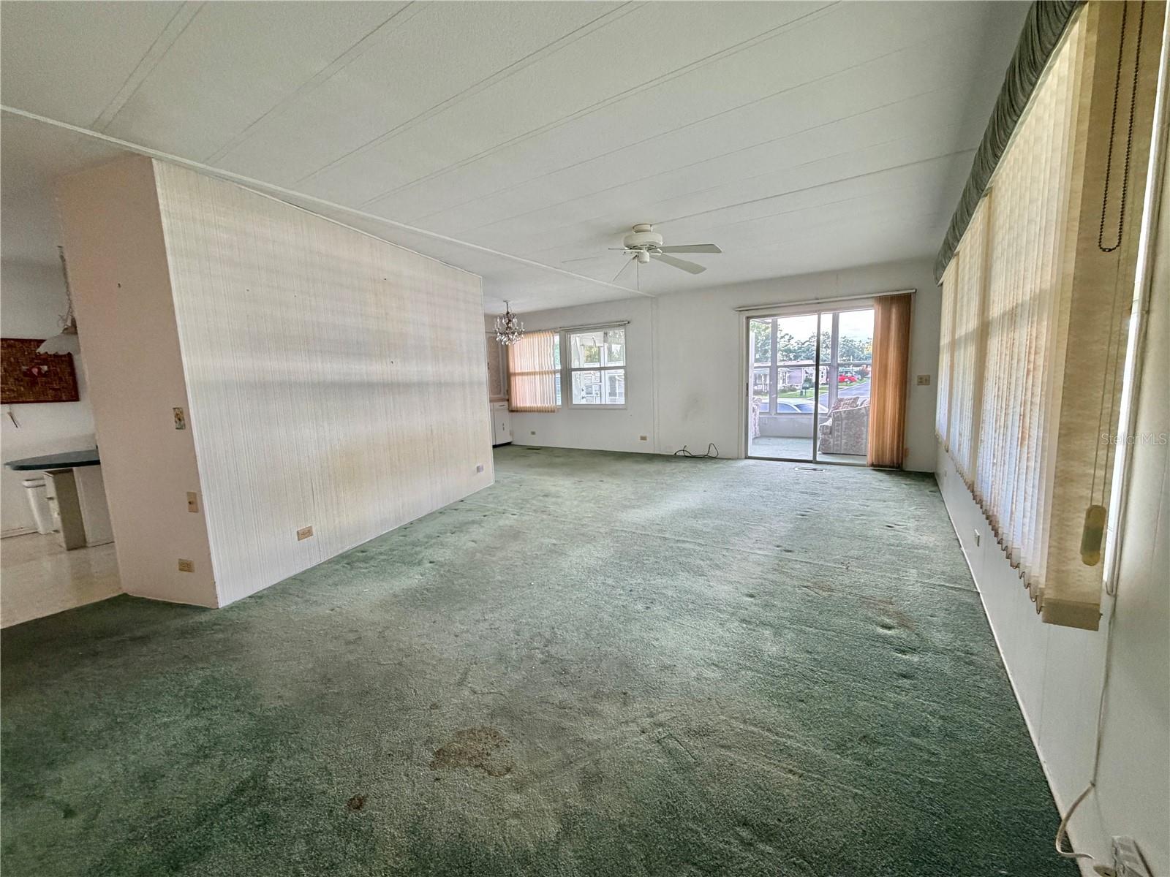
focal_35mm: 14
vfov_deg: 85.7
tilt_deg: -6.6
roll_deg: +2.3
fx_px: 473
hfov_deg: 102.1
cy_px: 438
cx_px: 585
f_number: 2.2
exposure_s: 1/60
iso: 250
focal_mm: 2.22
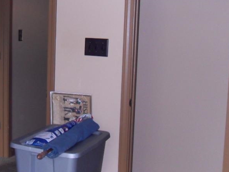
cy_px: 74
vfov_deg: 24.0
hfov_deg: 31.4
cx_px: 77
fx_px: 404
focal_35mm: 61
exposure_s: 1/45
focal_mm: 6.3
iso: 400
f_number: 3.5
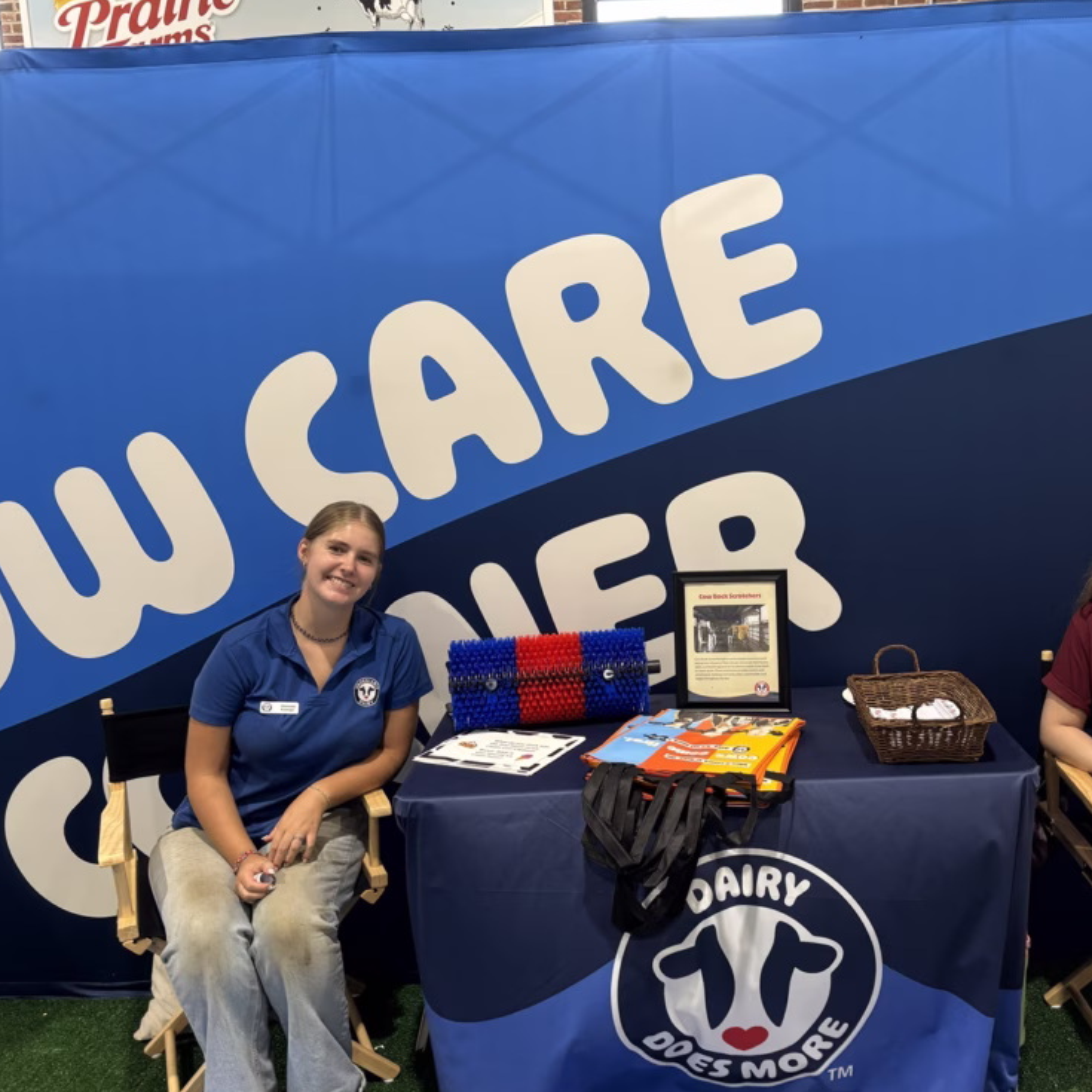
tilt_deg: -11.3
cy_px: 554
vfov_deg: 51.1
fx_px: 1142
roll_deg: +2.1
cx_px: 666
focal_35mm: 32
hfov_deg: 50.7
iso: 125
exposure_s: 1/92
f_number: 1.6
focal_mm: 5.96
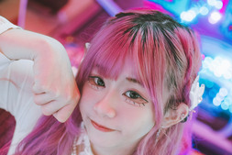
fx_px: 696
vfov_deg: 12.3
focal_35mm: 108
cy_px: 202
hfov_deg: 18.9
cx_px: 130
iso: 100
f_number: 1.4
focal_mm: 35
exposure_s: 1/200
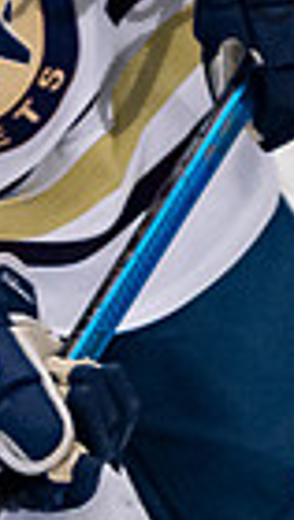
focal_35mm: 2102
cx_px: -284
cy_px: -308
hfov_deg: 0.6
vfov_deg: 1.0
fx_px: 29062
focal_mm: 200
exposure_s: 1/640
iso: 2000
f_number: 3.2
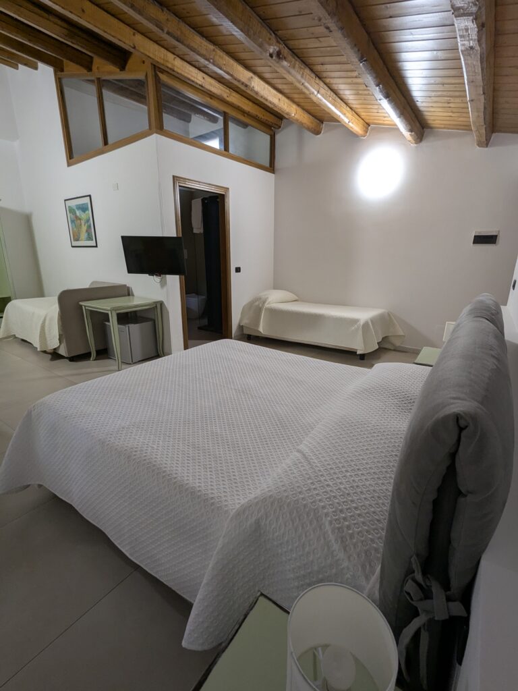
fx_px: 319
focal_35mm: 16
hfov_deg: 78.1
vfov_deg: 94.5
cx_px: 259
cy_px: 346
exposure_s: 1/23.8
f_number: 2.2
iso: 70
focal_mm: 2.35
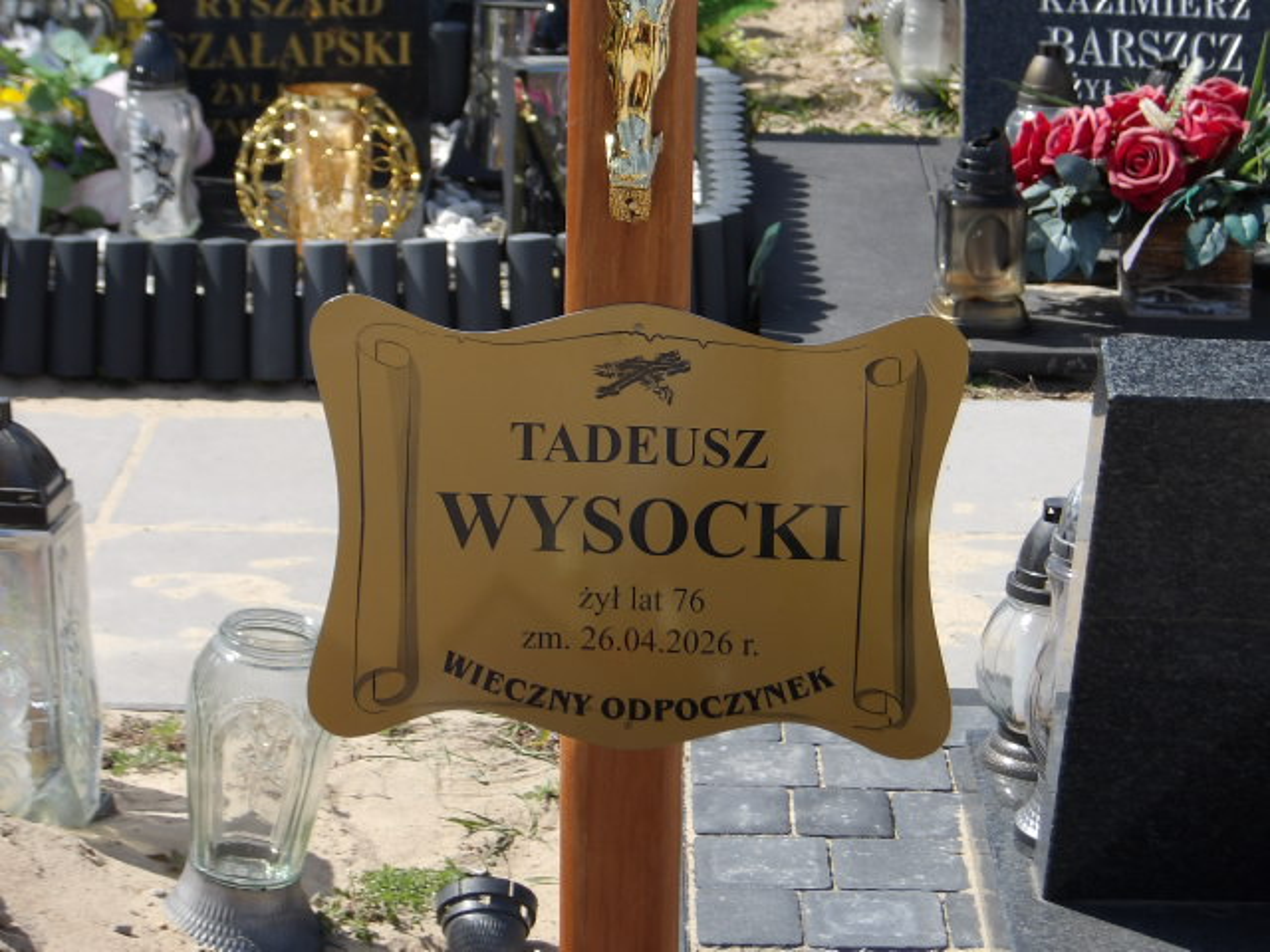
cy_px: 476
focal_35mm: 108
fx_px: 3962
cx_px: 635
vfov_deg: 13.7
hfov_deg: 18.2
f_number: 6.6
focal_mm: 19.6
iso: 100
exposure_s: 1/291
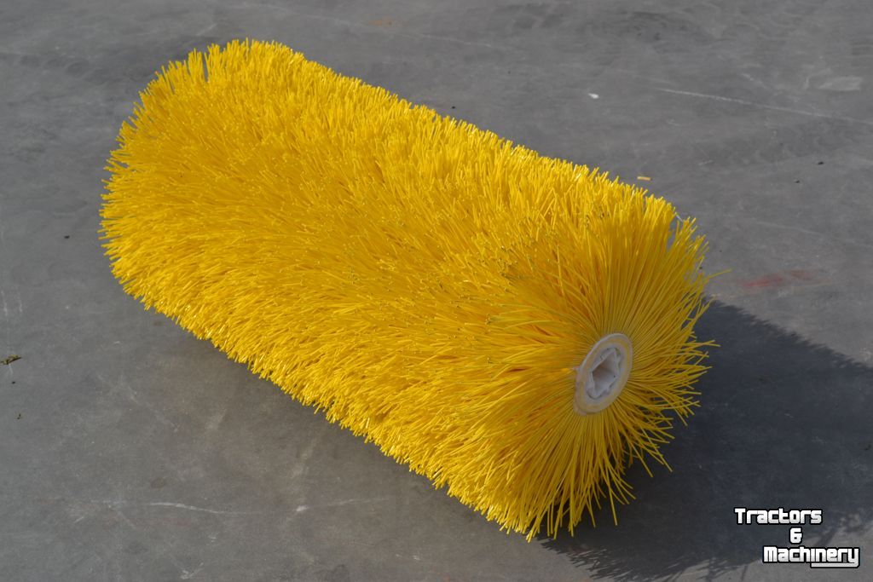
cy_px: 291
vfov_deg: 22.6
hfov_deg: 33.4
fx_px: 1455
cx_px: 436
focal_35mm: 60
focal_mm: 40
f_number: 8
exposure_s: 1/250
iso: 100
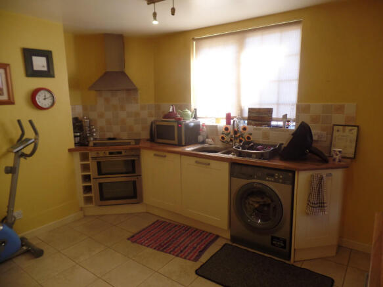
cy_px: 144
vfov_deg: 58.9
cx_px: 192
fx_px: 254
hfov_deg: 73.9
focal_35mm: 23
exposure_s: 1/30
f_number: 2.8
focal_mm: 4.1
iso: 160
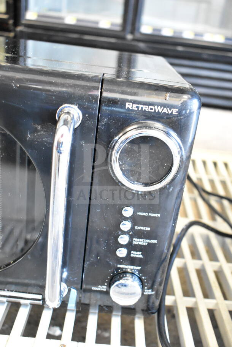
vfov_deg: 51.3
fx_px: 362
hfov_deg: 35.5
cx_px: 116
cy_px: 174
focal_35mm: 38
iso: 6400
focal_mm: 25
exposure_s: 1/40
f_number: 4
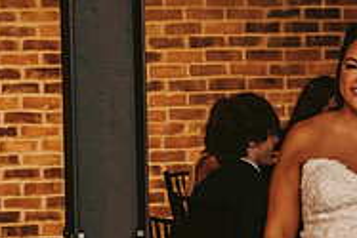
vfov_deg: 6.3
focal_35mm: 217
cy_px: 199
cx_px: 363
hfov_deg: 9.4
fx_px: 2154
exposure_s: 1/200
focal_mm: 70
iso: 2000
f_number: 3.2
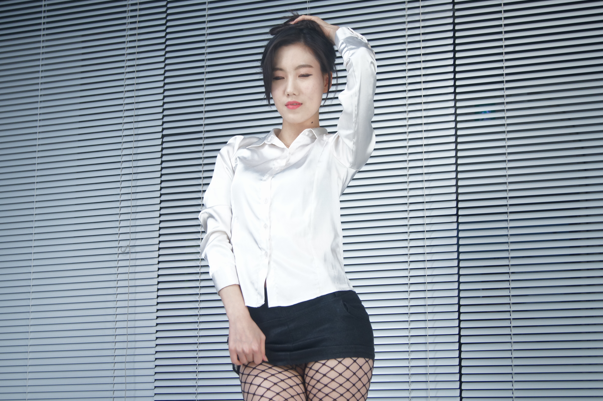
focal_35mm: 62
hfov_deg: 32.4
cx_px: 306
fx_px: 1037
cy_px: 202
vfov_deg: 21.9
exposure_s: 1/125
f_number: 5.6
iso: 800
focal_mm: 40
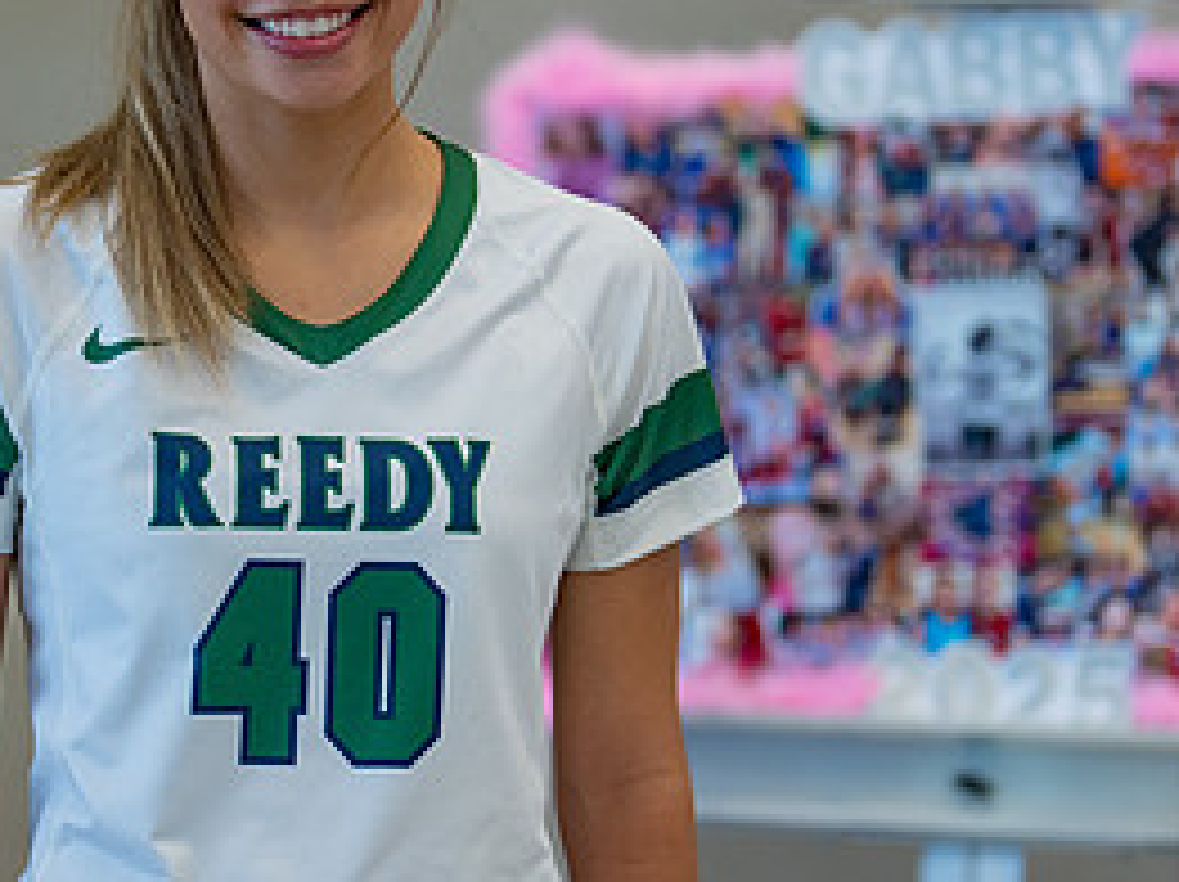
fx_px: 3879
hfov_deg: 17.3
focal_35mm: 114
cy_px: 351
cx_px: 490
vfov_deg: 13.0
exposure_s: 1/320
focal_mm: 50
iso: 160
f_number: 1.2
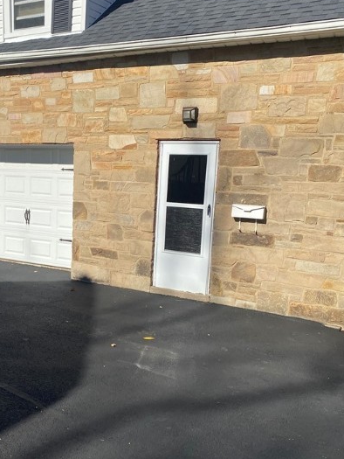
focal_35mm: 38
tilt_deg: -7.0
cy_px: 253
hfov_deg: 37.0
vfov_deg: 48.9
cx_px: 96
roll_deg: -2.1
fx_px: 503
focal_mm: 4.25
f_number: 1.8
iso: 32
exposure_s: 1/3984
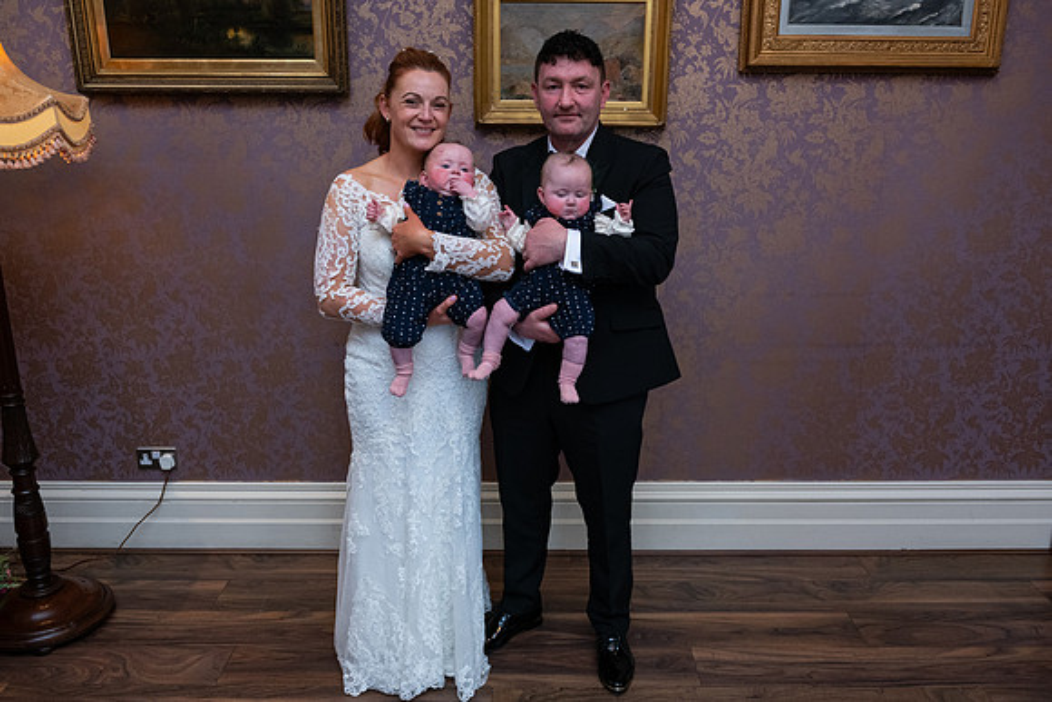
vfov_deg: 41.1
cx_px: 526
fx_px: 937
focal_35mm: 32
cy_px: 351
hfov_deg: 58.6
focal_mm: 31
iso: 1250
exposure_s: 1/160
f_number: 5
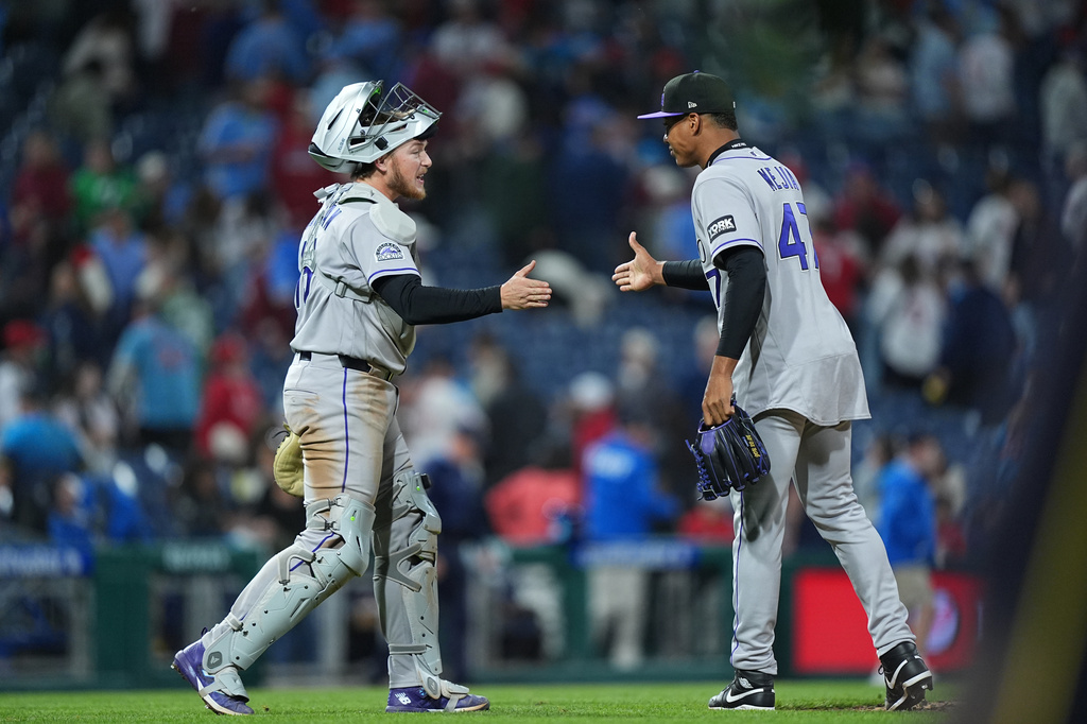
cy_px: 362
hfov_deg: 5.2
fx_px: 12073
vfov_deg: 3.4
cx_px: 544
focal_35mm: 400
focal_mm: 400
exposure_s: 1/2500
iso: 2500
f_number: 2.8
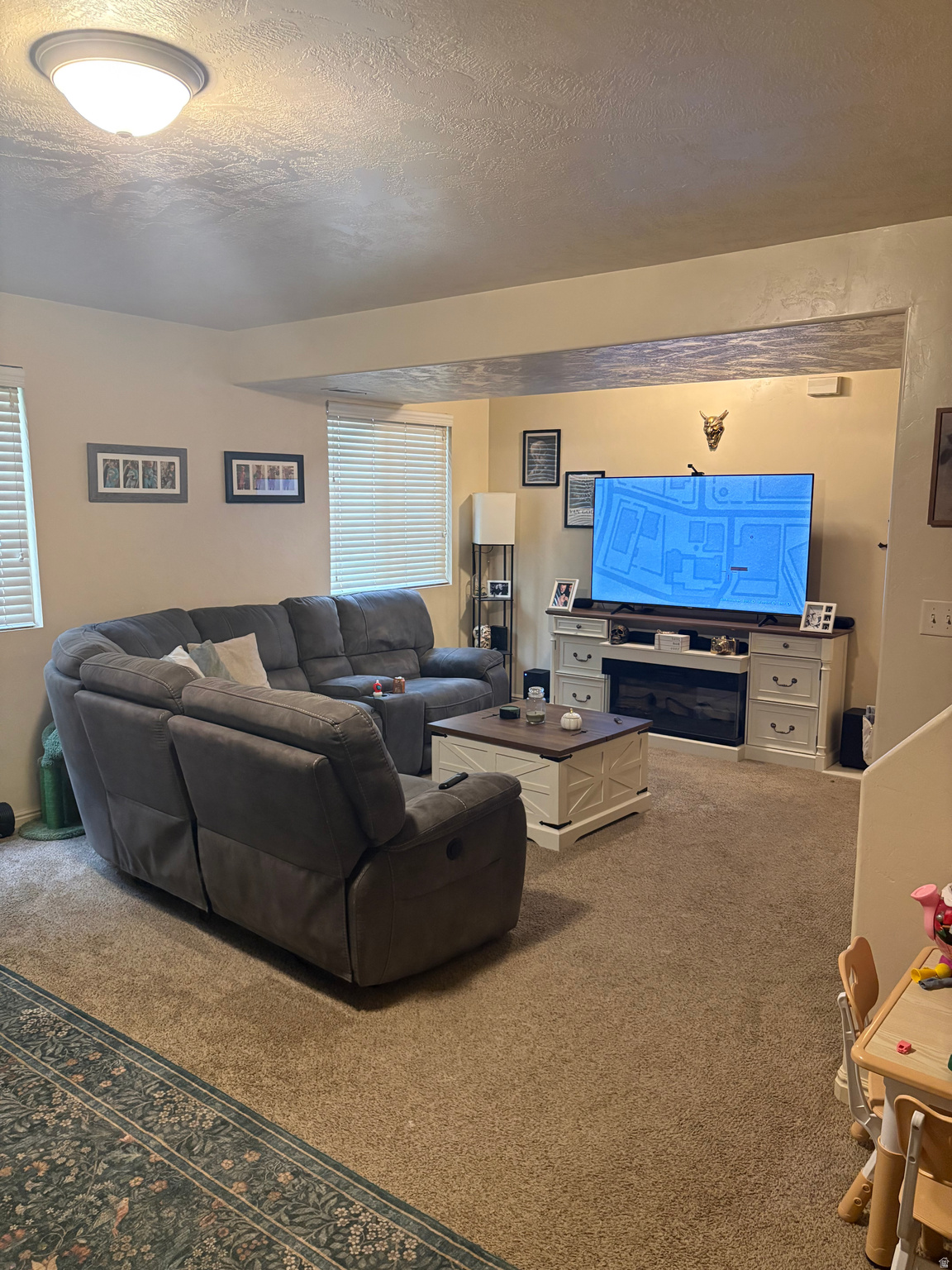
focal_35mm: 26
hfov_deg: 53.1
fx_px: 953
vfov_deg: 67.3
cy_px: 635
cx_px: 476
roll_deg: -0.3
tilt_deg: -8.0
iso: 400
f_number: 1.6
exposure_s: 1/60
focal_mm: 5.96
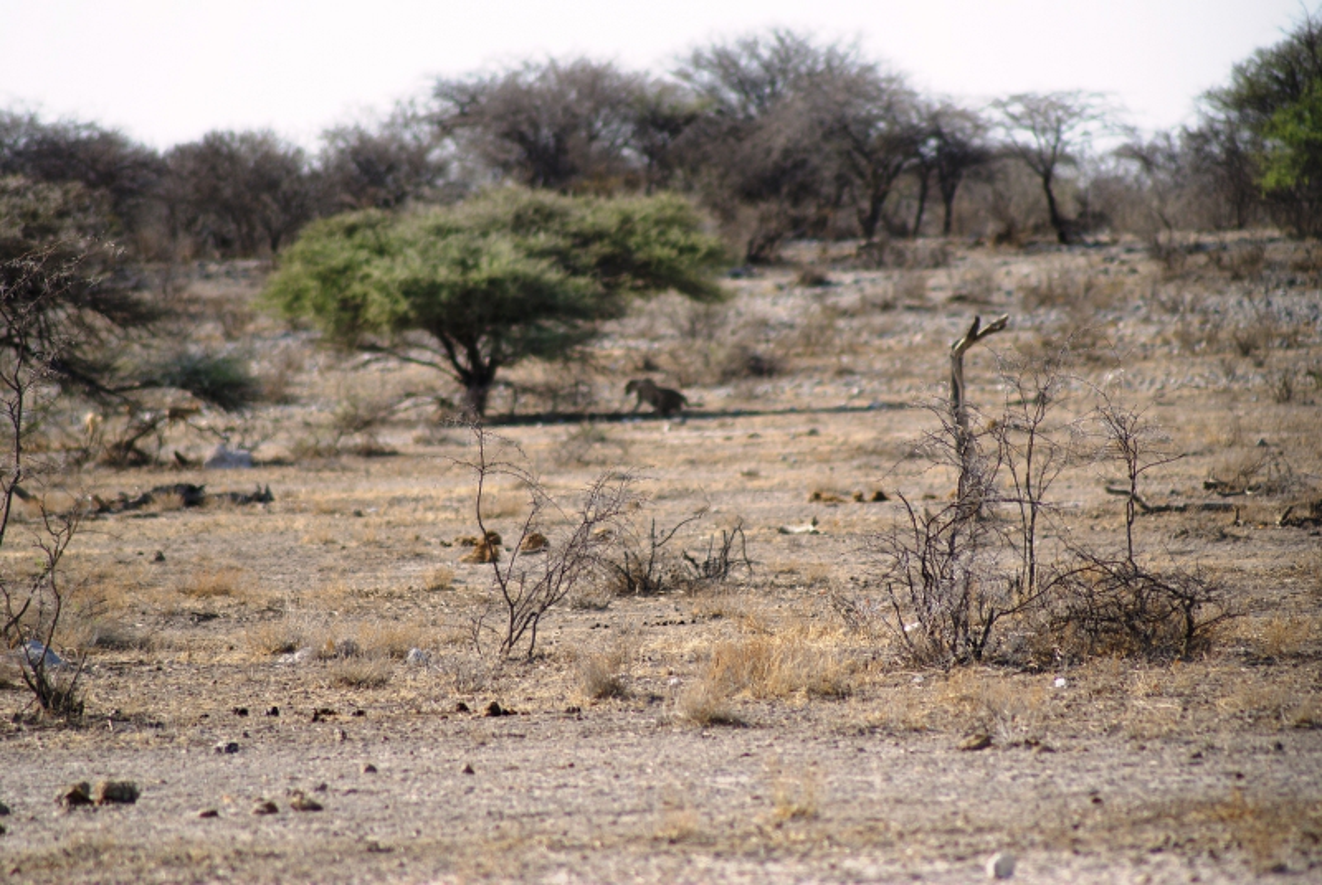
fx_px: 16549
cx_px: 661
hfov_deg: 4.6
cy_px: 442
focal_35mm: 450
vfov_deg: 3.1
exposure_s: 1/500
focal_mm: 300
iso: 125
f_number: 5.6
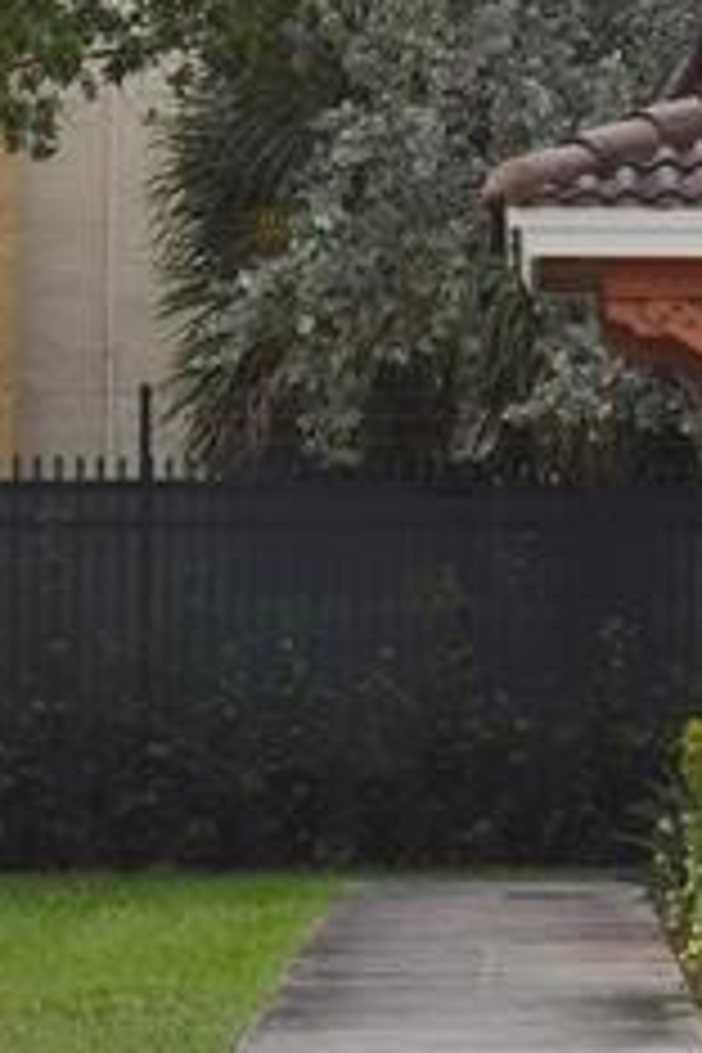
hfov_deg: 5.5
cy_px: -126
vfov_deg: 8.3
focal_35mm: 246
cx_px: 976
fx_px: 7195
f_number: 10
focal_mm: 32
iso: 100
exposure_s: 1/200
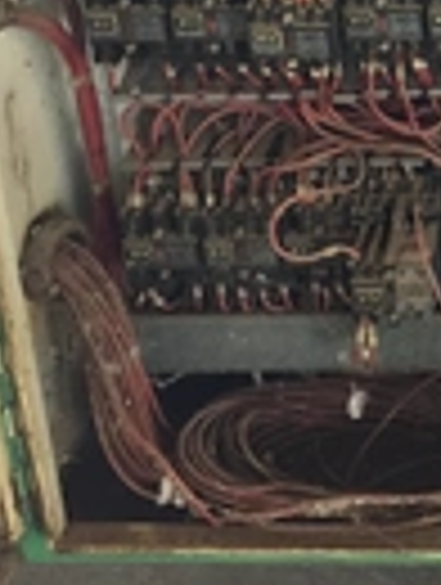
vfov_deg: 20.5
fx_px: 1507
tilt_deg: -18.0
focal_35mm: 89
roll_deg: +4.5
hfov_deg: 15.9
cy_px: -130
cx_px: 549
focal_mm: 4.15
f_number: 2.2
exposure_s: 1/30
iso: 50
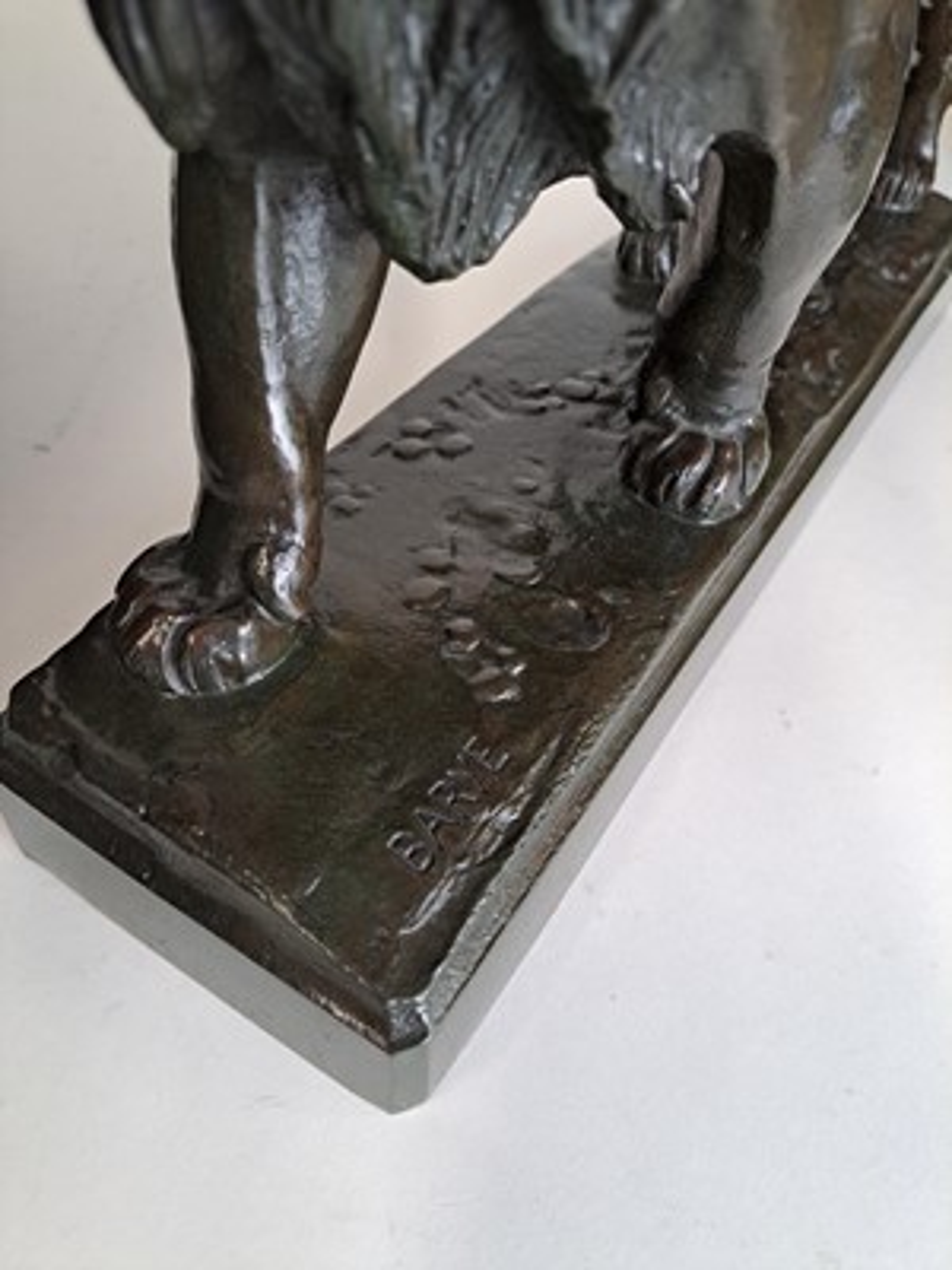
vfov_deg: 71.6
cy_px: 635
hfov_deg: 56.8
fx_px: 880
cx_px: 476
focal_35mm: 24
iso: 80
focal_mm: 5.23
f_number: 1.8
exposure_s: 1/50
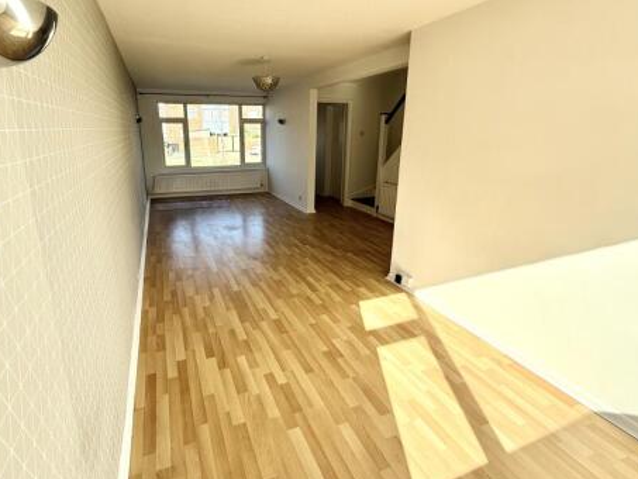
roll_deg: -0.2
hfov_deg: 87.3
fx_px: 332
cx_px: 280
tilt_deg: -15.0
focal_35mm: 18
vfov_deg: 71.4
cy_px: 216
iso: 64
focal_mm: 2.22
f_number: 2.2
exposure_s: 1/554
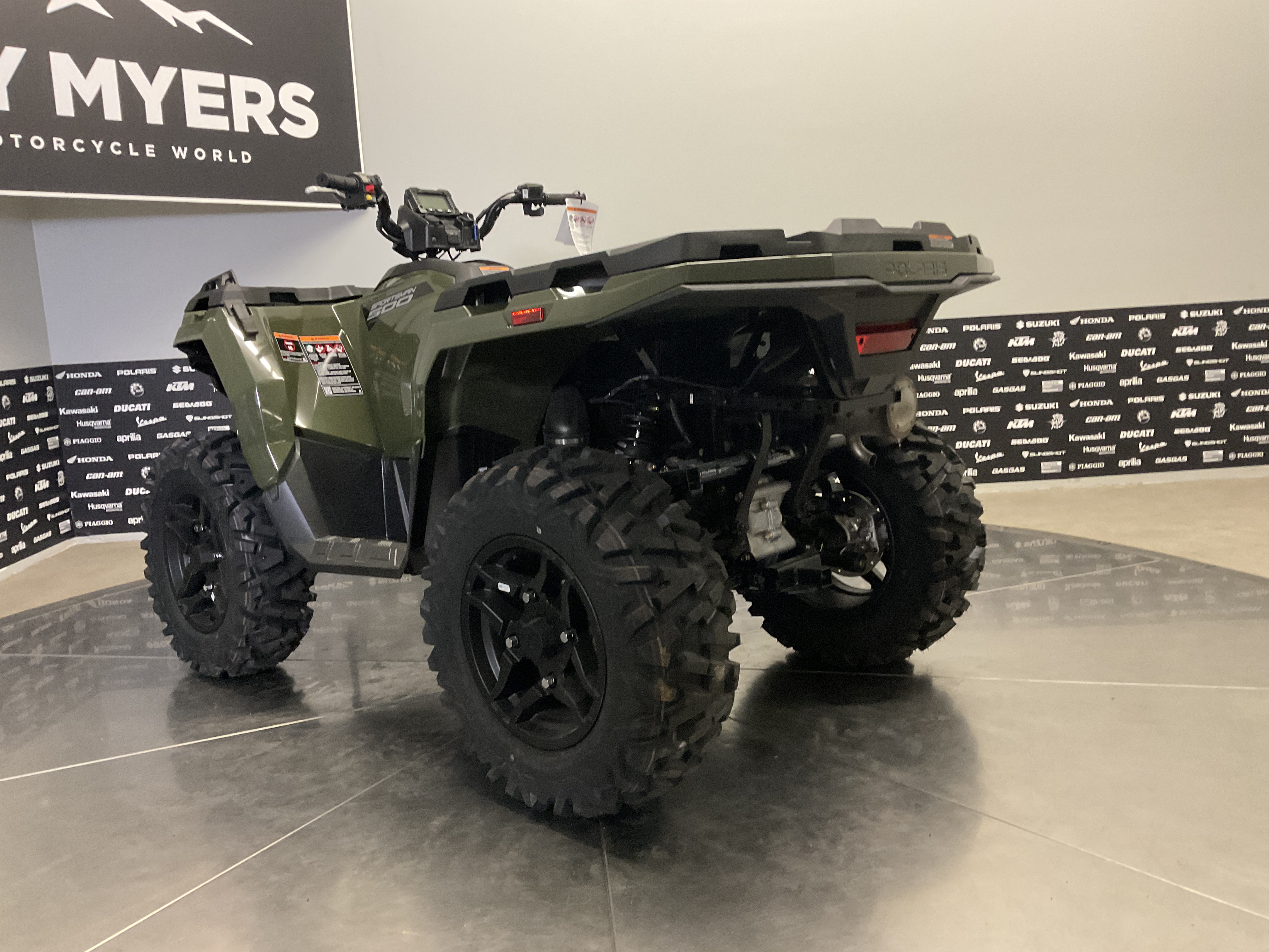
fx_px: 1063
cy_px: 476
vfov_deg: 48.2
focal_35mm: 29
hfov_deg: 61.7
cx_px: 634
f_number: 1.8
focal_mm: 3
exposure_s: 1/40
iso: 200
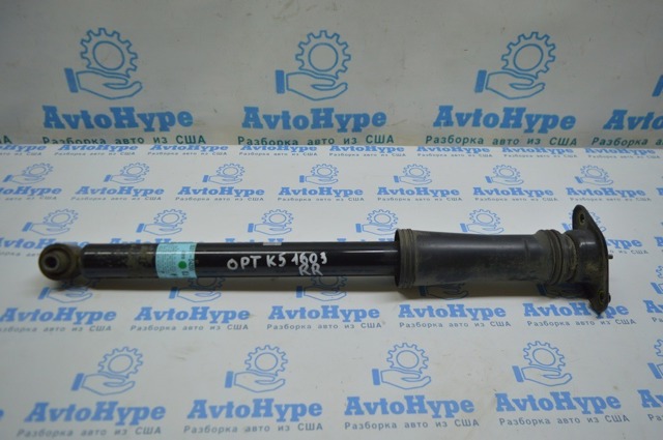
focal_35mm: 27
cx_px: 332
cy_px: 220
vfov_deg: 47.8
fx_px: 497
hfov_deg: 67.4
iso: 400
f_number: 3.5
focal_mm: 18
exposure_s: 1/160
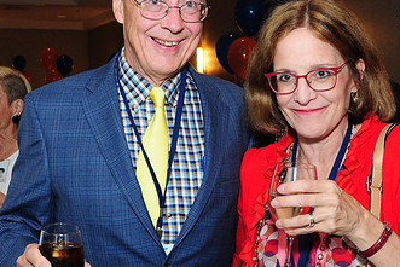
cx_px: 146
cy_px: 135
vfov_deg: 21.6
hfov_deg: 31.7
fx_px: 700
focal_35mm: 63
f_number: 5
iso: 500
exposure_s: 1/60
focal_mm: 24
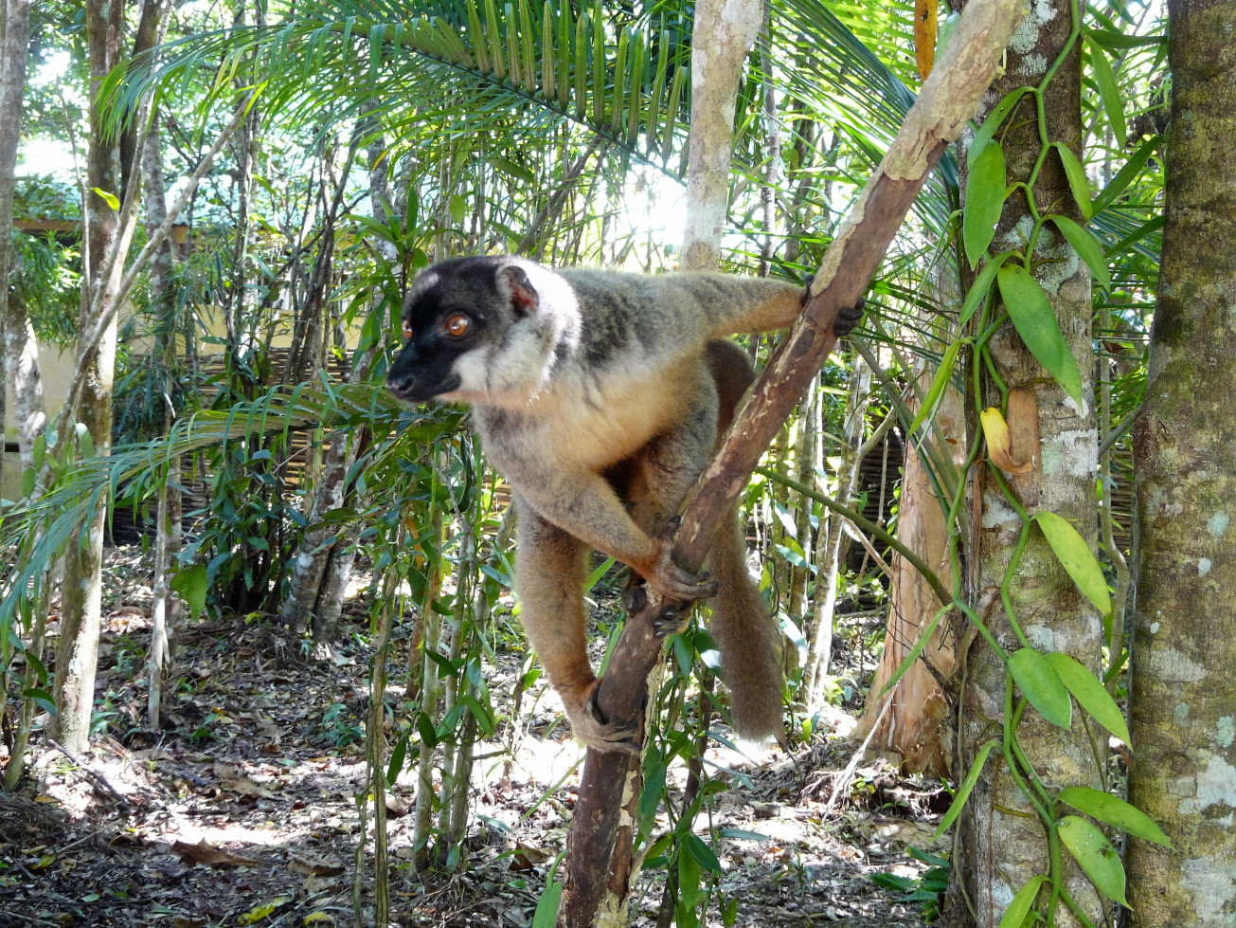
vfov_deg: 30.3
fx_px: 1714
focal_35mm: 48
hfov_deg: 39.7
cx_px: 618
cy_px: 464
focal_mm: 7.9
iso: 200
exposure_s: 1/25
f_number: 3.2
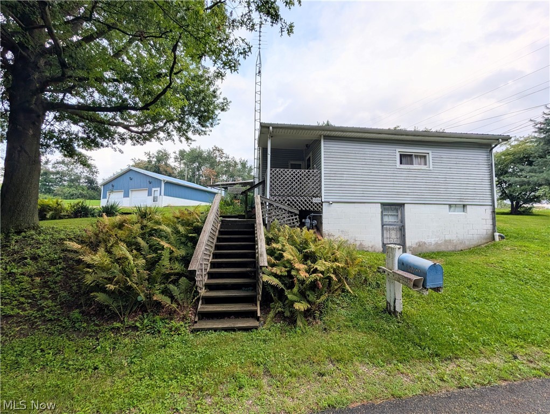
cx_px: 275
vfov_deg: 94.6
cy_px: 207
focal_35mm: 12
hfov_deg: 110.5
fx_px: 191
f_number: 1.7
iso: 52
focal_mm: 2.02
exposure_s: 1/2924
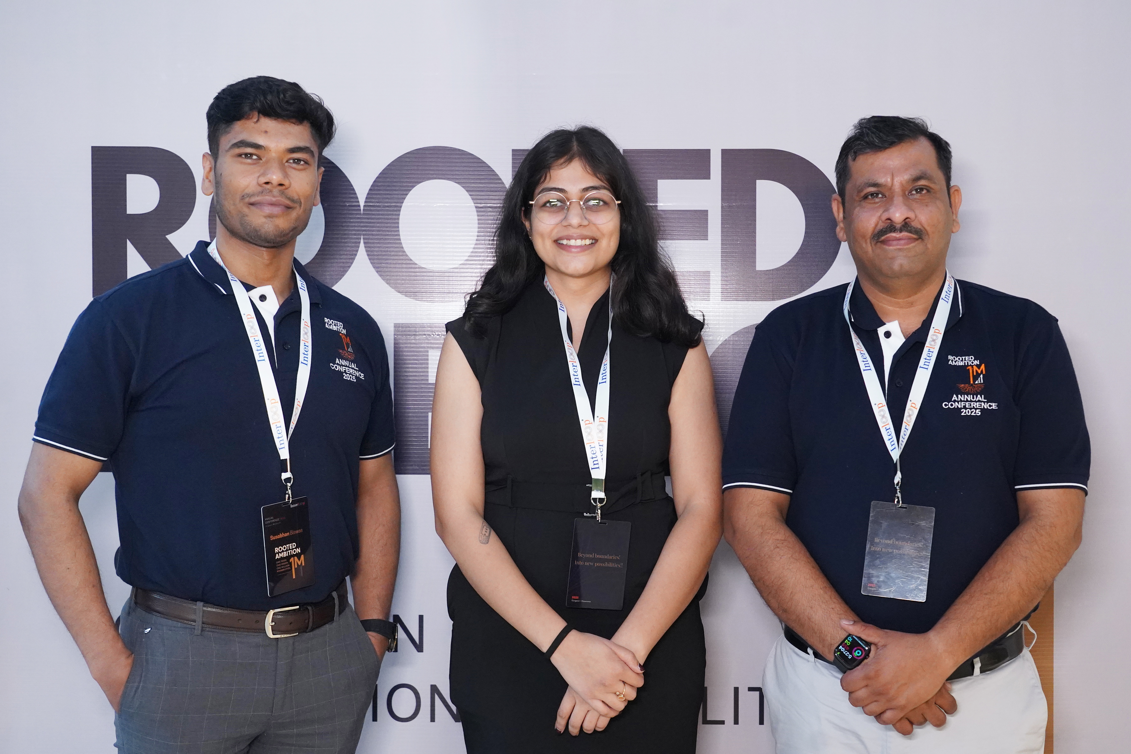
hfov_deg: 41.9
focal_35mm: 47
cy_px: 377
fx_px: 1476
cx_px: 566
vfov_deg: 28.6
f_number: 5
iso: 6400
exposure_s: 1/160
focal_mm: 47
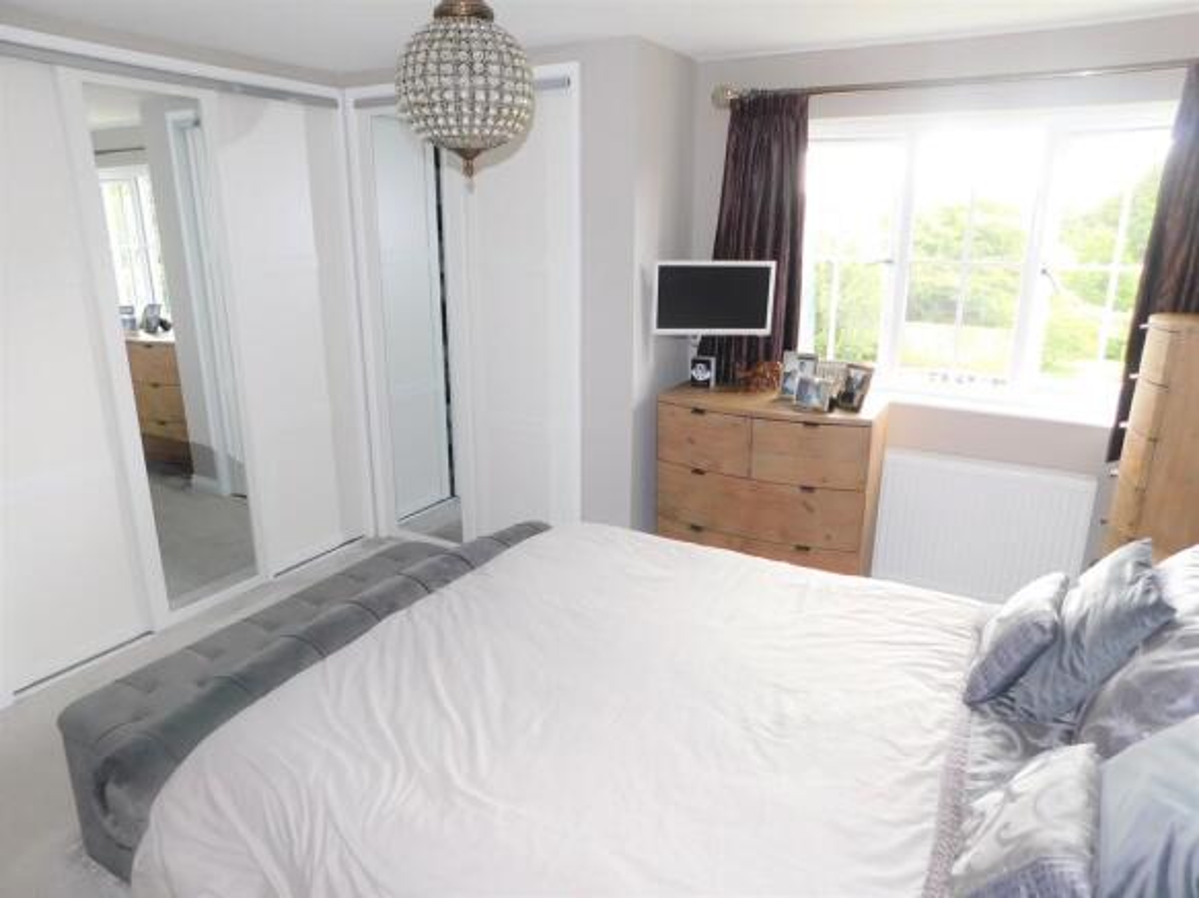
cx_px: 600
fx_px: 796
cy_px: 449
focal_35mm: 23
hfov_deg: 73.9
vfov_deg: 58.9
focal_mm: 4
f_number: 3
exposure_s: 1/30
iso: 200
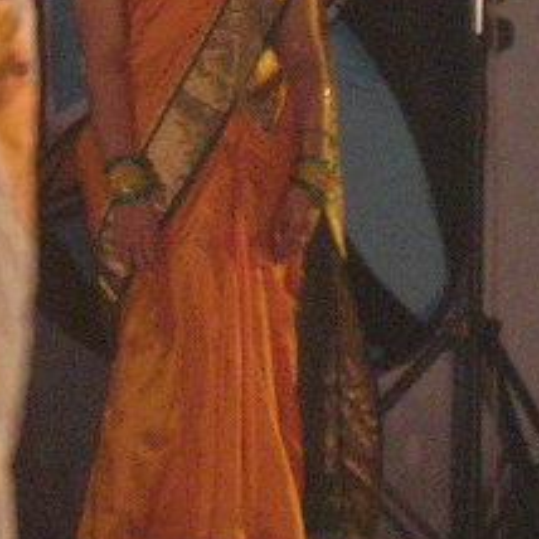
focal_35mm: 444
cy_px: -156
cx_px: -217
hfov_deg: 3.9
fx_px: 7822
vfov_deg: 3.9
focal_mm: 16.2
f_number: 4.9
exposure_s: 1/60.1
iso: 200
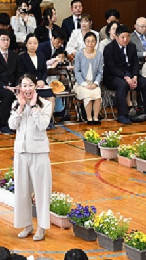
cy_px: 130
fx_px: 1602
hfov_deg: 5.2
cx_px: 9
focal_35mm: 233
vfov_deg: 9.3
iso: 3200
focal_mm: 98
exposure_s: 1/200
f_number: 7.1
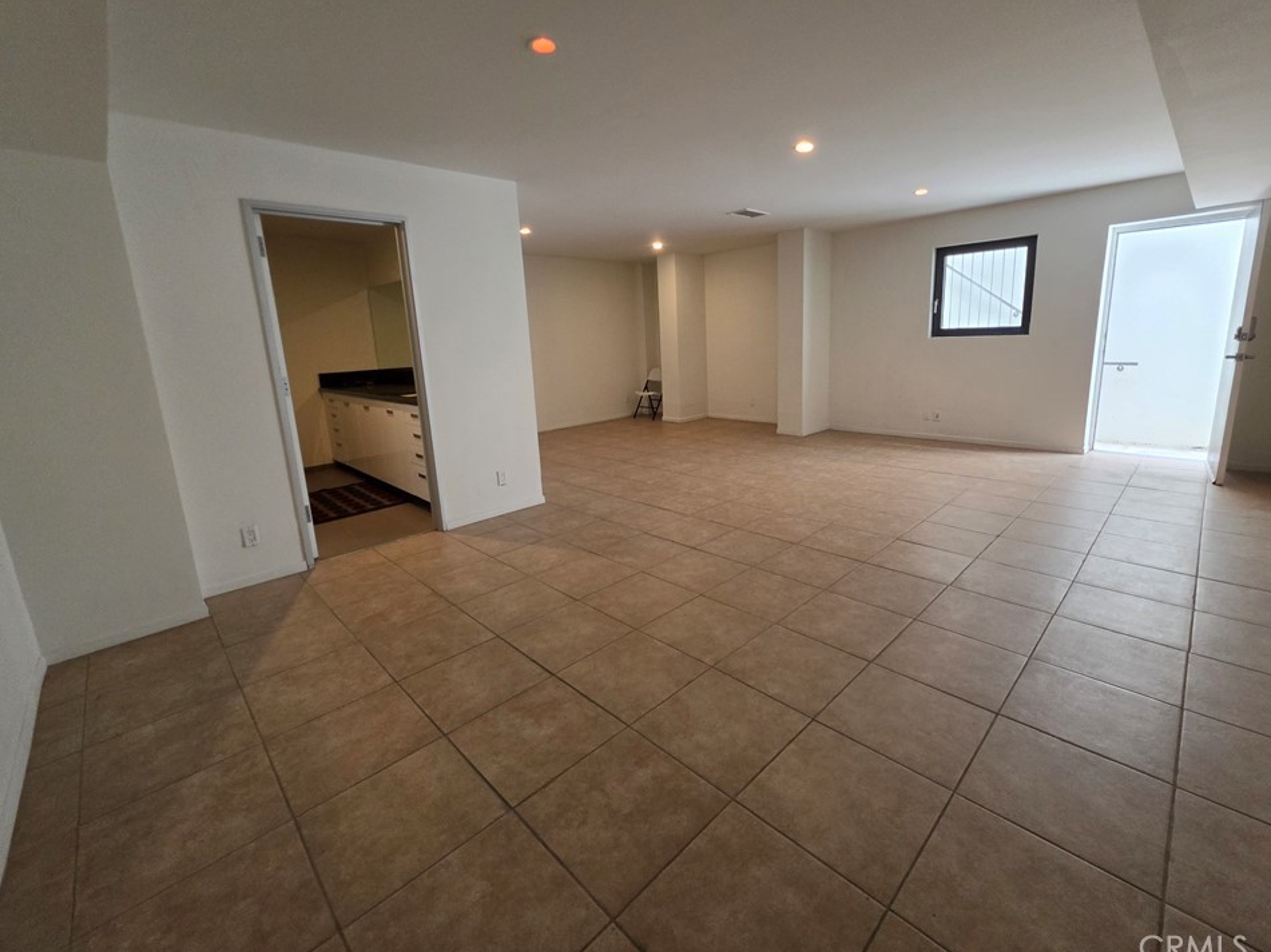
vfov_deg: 85.6
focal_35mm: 14
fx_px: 514
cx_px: 663
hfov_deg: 102.0
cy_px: 454
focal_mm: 2.2
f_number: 1.9
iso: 320
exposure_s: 1/120
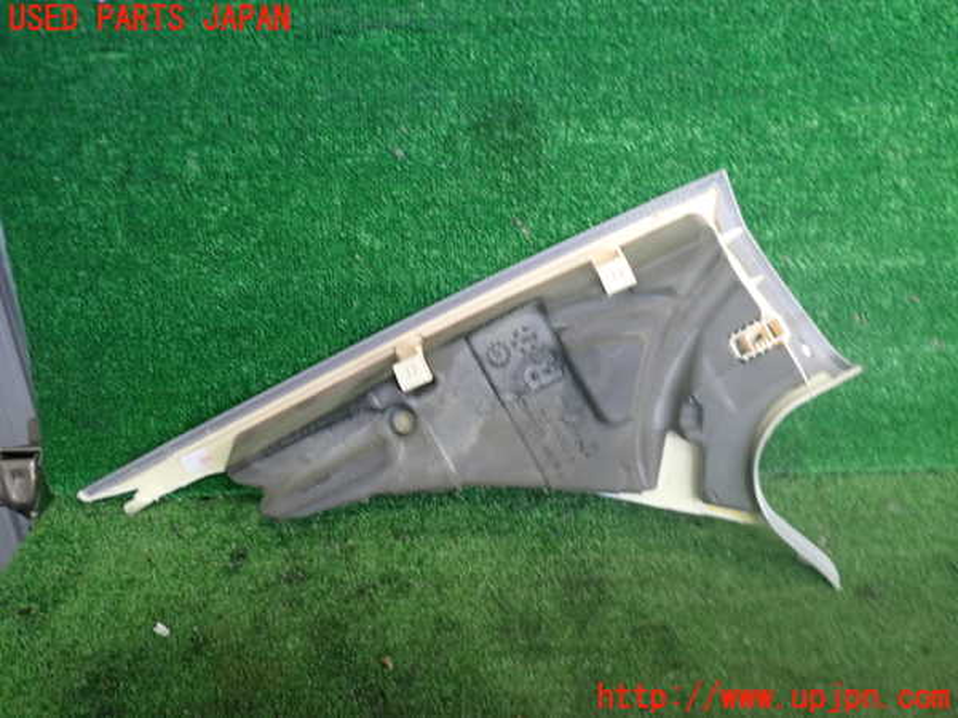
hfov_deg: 60.0
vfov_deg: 46.8
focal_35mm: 30
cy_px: 359
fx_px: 830
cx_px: 479
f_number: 2.3
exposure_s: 1/30
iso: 200
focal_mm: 5.4
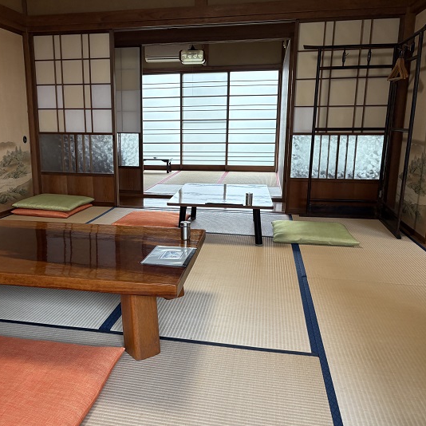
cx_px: 167
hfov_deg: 52.1
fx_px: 432
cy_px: 215
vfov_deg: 52.5
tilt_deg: -11.6
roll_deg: +1.8
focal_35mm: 31
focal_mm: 5.96
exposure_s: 1/100
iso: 100
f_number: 1.6
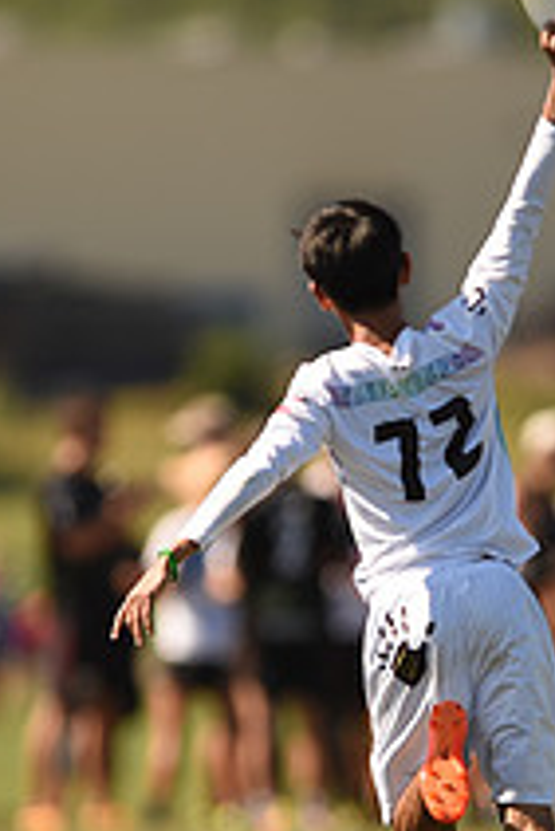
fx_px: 25325
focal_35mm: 1097
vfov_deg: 1.9
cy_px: 475
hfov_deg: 1.3
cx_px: 394
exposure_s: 1/1600
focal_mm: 400
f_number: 3.2
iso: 100
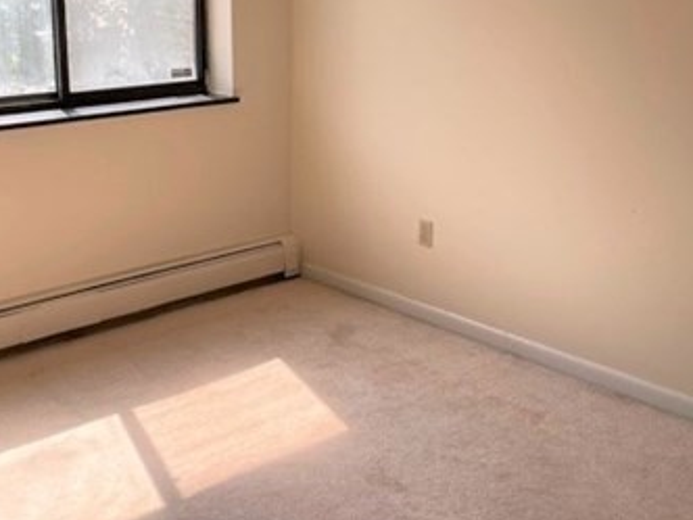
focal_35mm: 47
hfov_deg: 40.1
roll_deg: +0.4
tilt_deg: -10.5
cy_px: 132
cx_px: 253
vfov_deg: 30.4
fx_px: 941
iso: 32
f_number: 1.6
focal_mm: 4.2
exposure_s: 1/609
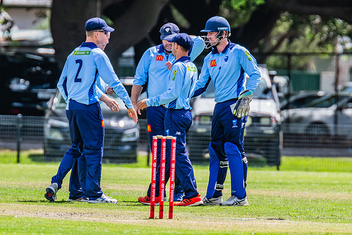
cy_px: 104
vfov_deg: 1.7
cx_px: 167
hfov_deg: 2.5
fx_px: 7949
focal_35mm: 813
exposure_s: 1/1250
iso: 800
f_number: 8
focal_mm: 600
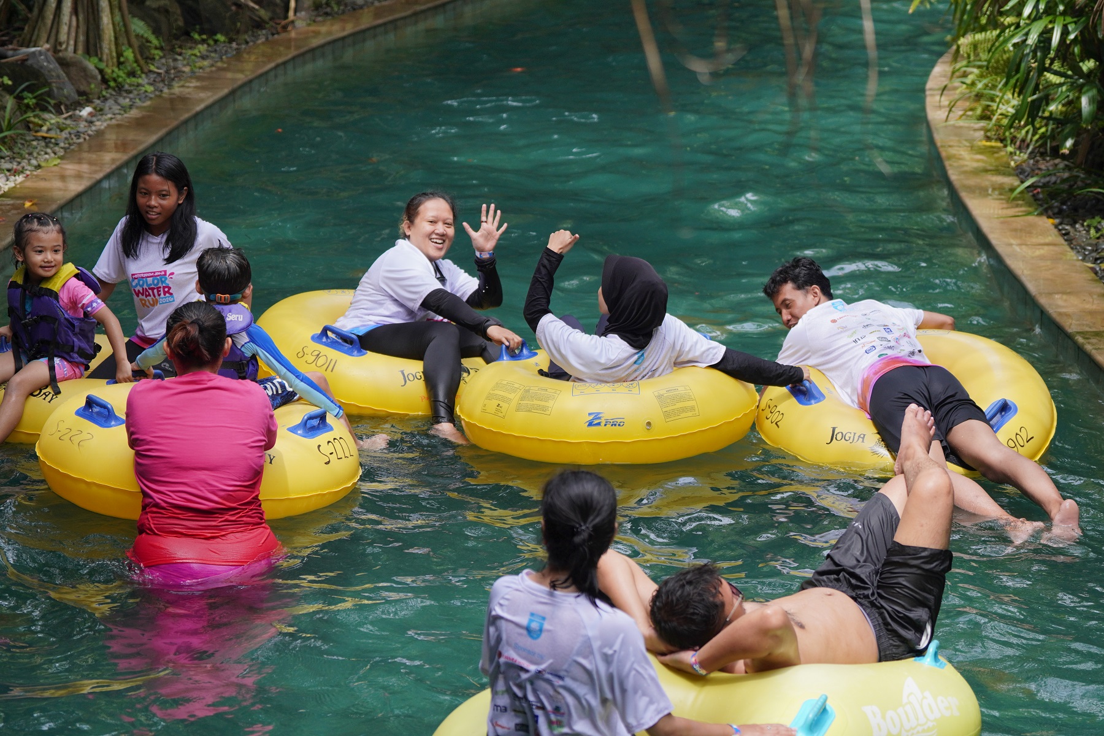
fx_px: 3220
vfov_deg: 13.0
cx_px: 552
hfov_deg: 19.5
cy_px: 368
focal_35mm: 105
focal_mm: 70
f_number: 2.8
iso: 200
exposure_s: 1/2000
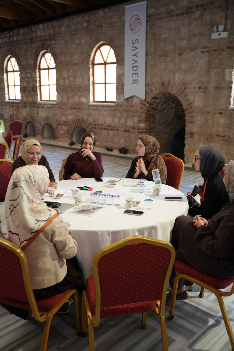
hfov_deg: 37.2
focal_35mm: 36
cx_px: 117
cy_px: 176
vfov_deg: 53.5
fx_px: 348
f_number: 2.8
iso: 800
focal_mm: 35.7
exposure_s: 1/125
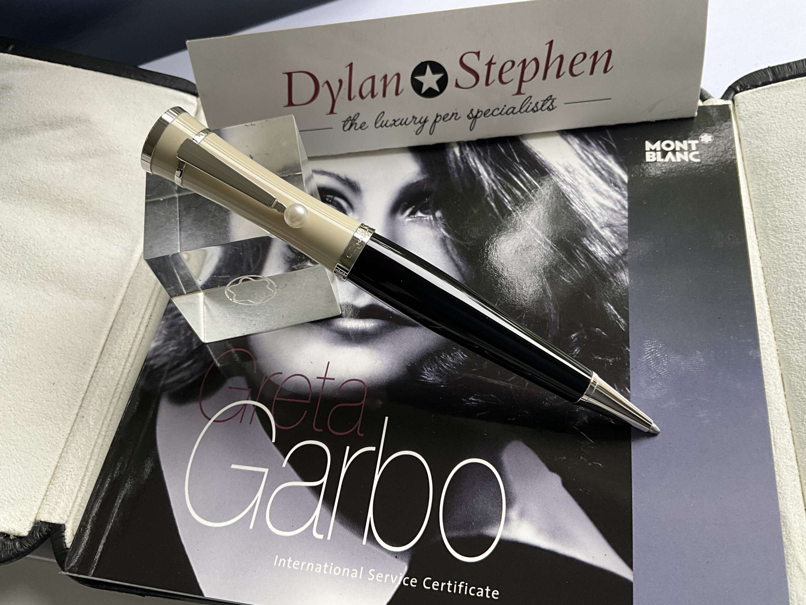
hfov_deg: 61.7
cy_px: 302
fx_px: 675
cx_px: 403
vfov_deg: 48.2
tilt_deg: -57.0
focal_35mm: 29
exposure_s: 1/100
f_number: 1.8
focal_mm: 3
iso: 64
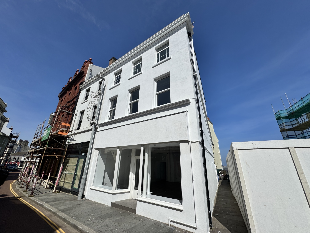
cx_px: 155
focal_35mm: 14
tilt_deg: +22.0
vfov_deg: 85.7
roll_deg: -0.6
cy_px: 116
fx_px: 125
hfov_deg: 102.1
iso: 32
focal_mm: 2.22
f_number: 2.2
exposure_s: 1/4630
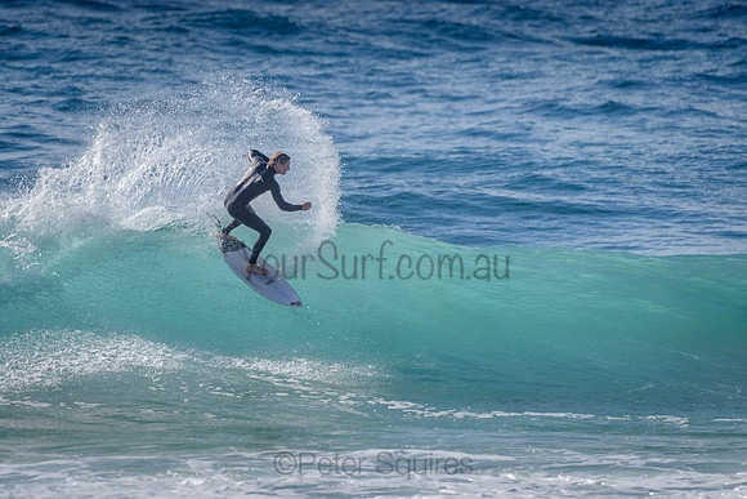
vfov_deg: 2.2
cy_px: 232
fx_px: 12726
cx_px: 289
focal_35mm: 613
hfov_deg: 3.4
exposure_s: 1/2000
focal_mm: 500
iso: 110
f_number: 5.6
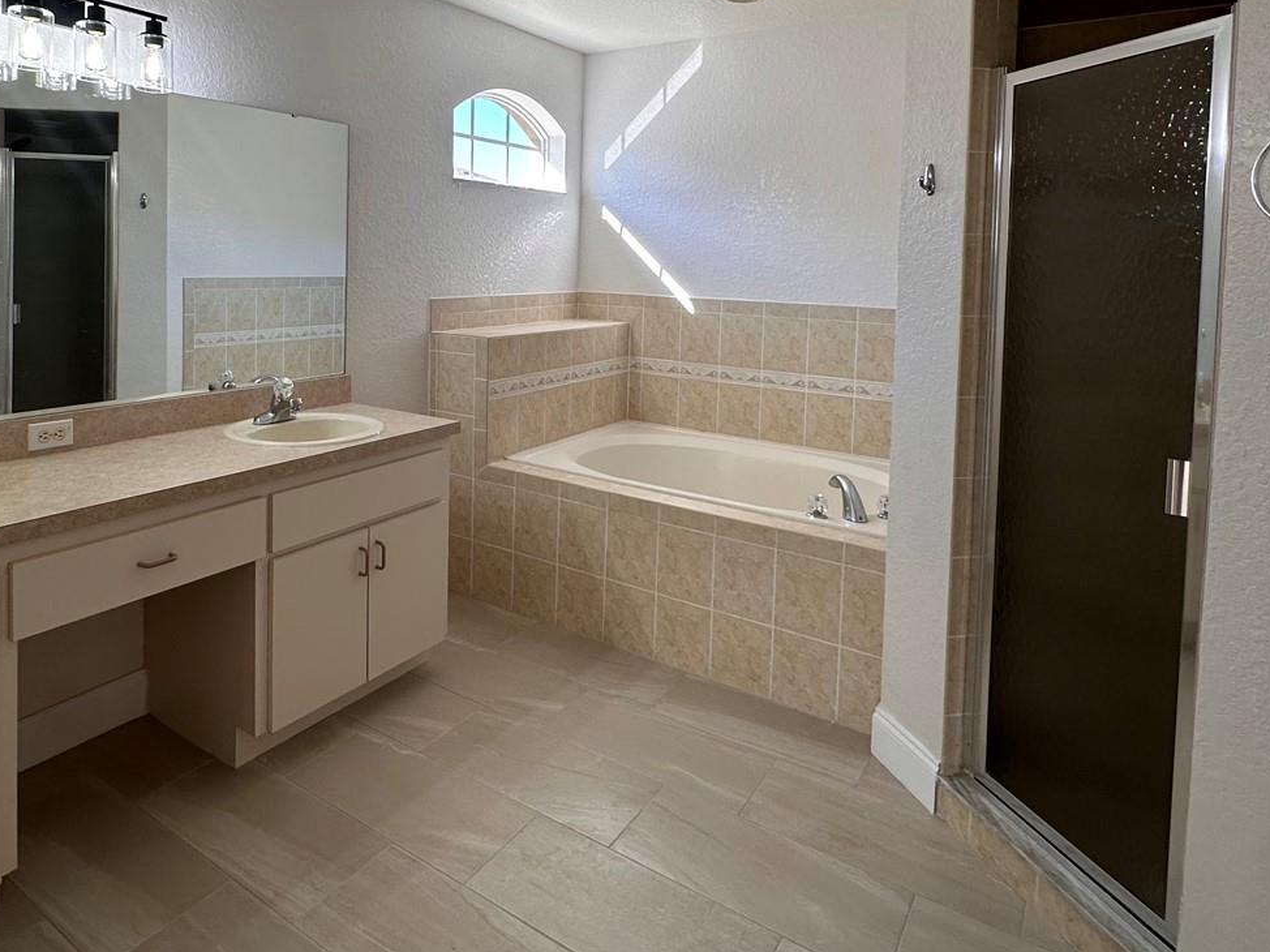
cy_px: 287
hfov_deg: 73.1
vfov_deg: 57.0
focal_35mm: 23
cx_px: 505
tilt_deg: -2.3
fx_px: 844
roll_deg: -1.5
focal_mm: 2.22
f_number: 2.2
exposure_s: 1/120
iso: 40
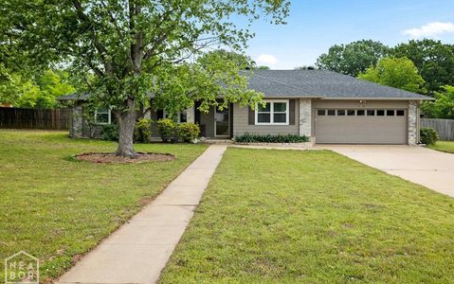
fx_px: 421
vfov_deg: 37.3
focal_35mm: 34
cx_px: 235
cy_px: 136
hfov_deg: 56.7
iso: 100
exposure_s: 1/125
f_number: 6.3
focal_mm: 32
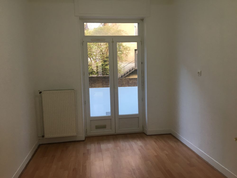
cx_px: 118
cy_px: 89
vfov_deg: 48.2
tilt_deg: -5.4
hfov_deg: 61.7
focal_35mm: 29
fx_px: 199
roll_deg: +0.5
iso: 32
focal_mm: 4.15
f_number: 2.2
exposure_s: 1/33
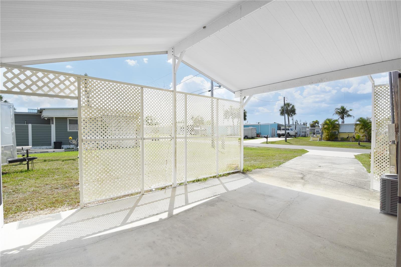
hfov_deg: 95.0
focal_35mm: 16
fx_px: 184
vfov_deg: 72.0
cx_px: 200
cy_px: 134
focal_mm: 11
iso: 200
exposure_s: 1/640
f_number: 8
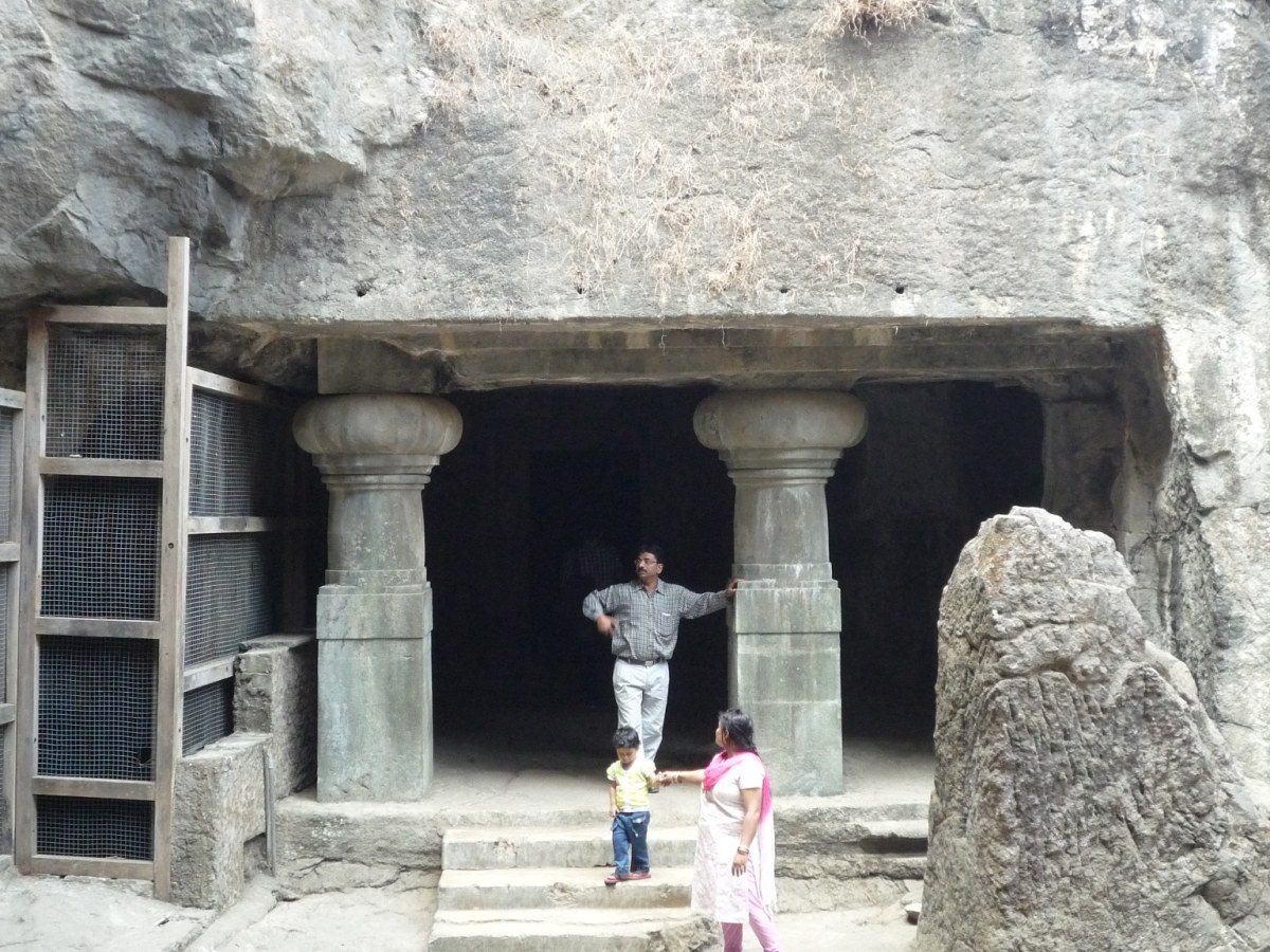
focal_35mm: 46
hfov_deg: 41.2
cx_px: 635
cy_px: 476
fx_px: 1688
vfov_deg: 31.5
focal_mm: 6.8
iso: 400
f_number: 4
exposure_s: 1/40
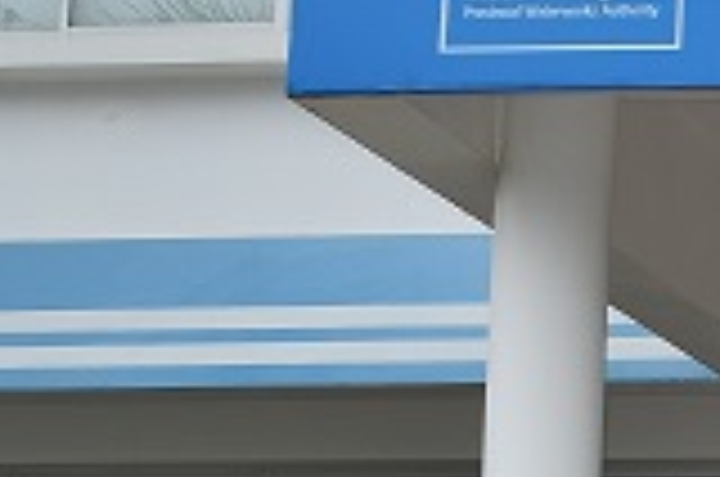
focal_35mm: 141
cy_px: 760
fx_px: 2814
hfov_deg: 12.1
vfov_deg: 9.4
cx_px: 1652
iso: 100
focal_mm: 20
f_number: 8
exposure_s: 1/200
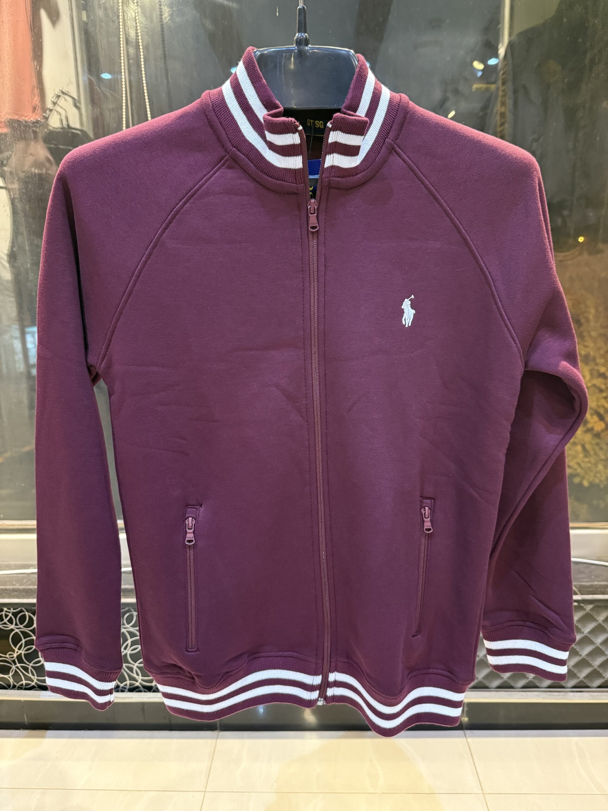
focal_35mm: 24
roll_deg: +1.4
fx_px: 562
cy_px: 406
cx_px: 304
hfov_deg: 56.8
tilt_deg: -12.4
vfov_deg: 71.6
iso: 800
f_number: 1.78
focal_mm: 6.76
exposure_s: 1/50
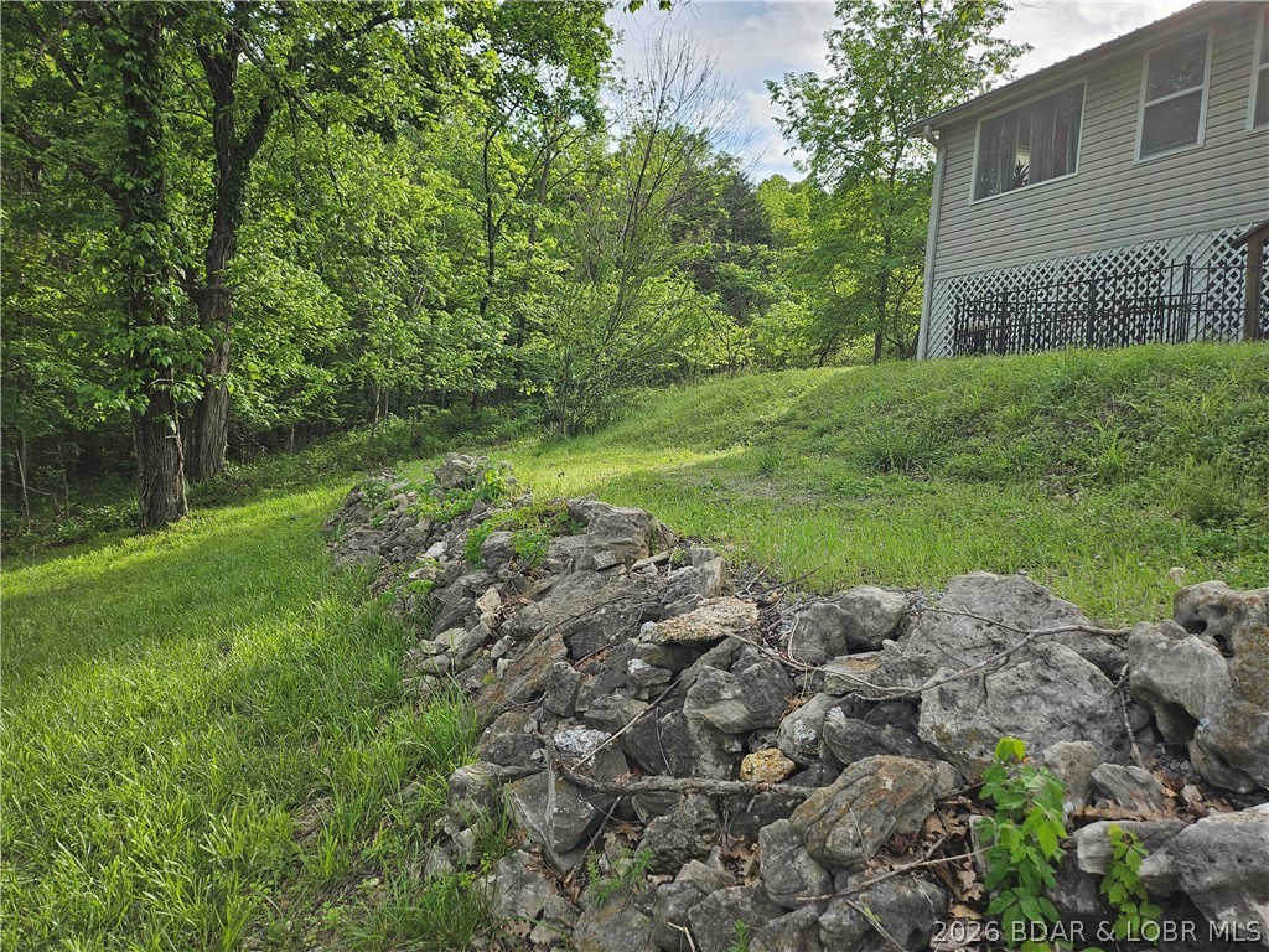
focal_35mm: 24
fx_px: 880
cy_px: 476
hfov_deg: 71.6
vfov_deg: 56.8
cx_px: 634
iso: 50
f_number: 1.8
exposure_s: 1/1205
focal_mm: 5
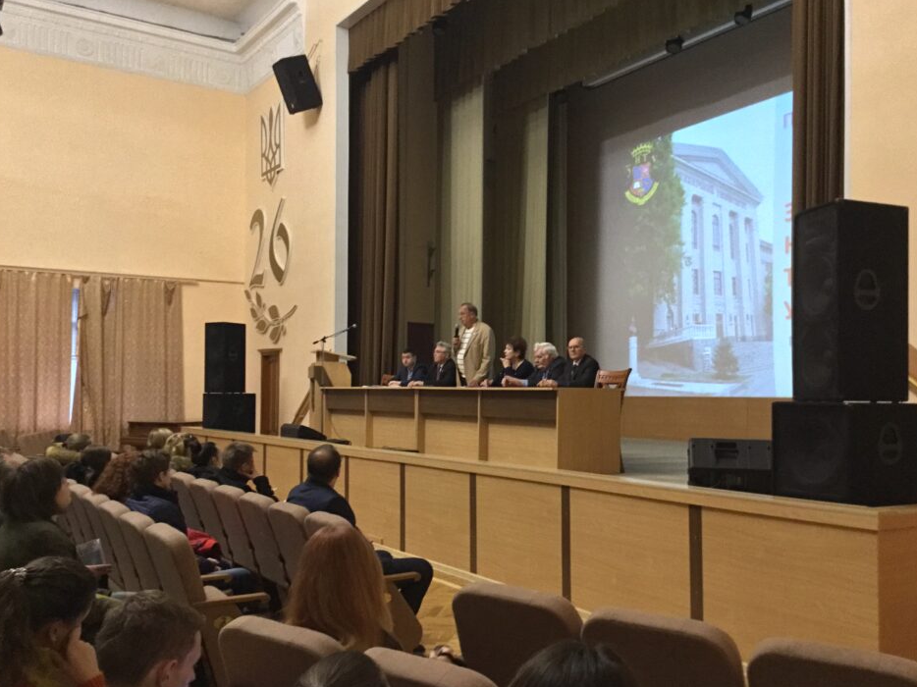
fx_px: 900
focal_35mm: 34
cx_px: 492
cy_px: 367
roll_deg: +0.8
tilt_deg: +0.6
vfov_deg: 41.8
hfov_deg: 53.9
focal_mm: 3.3
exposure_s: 1/17
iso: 320
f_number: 2.4
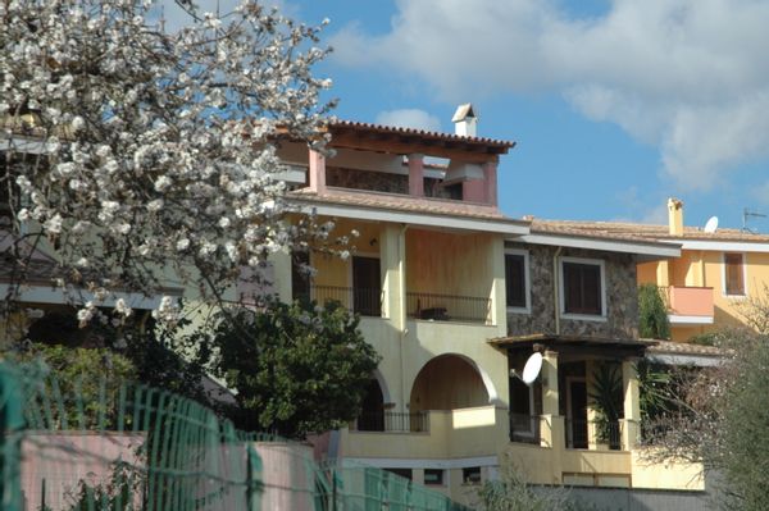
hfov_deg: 19.5
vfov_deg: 13.0
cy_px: 256
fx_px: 2241
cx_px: 384
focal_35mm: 105
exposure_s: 1/500
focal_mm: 70
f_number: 11
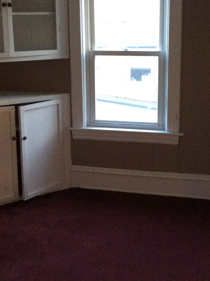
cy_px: 118
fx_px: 462
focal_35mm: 57
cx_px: 109
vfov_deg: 33.8
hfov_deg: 25.6
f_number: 2.4
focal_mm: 3.3
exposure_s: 1/24
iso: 250
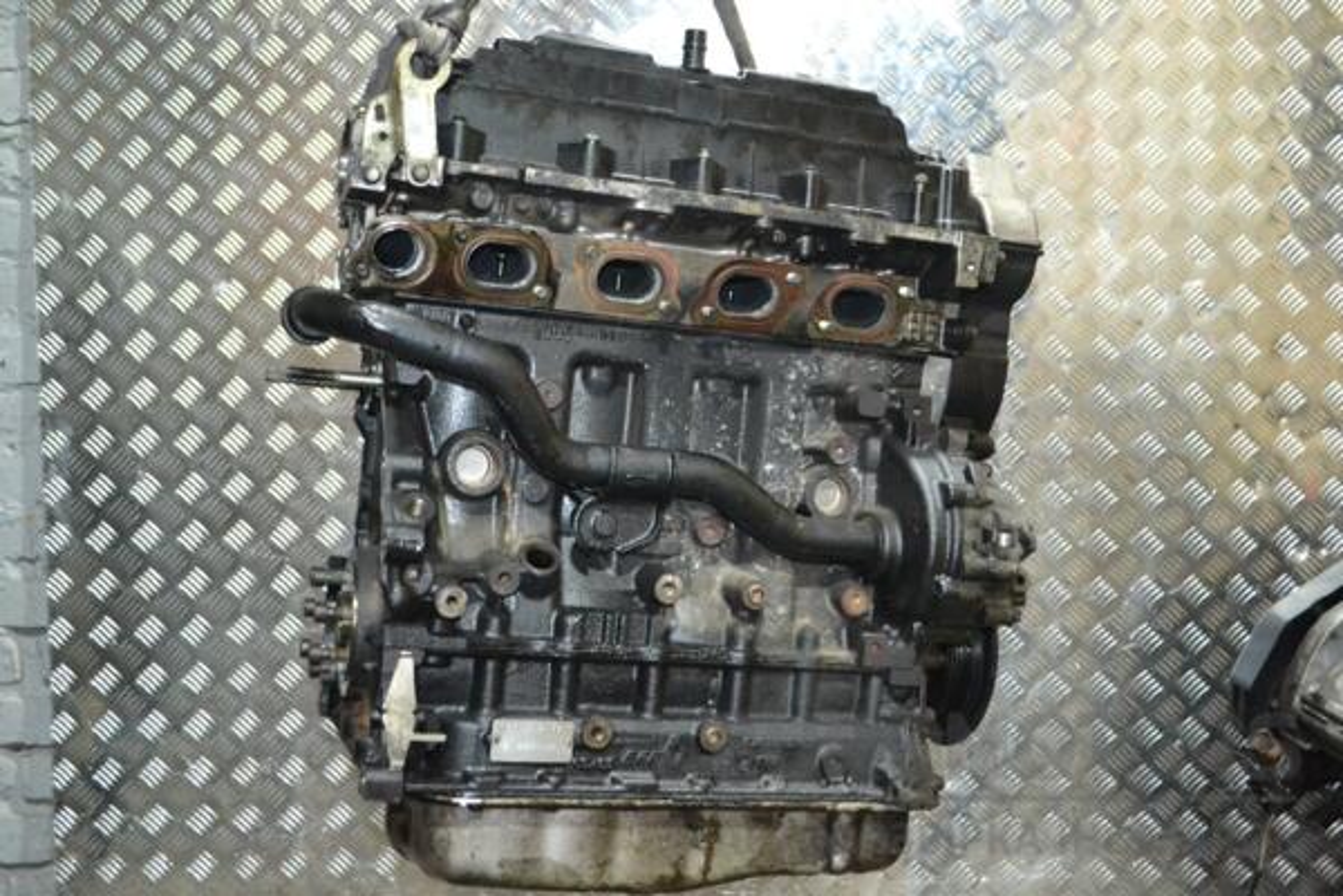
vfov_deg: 34.2
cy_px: 448
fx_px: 1455
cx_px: 672
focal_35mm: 39
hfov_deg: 49.6
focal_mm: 26
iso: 2800
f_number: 4.2
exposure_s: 1/60
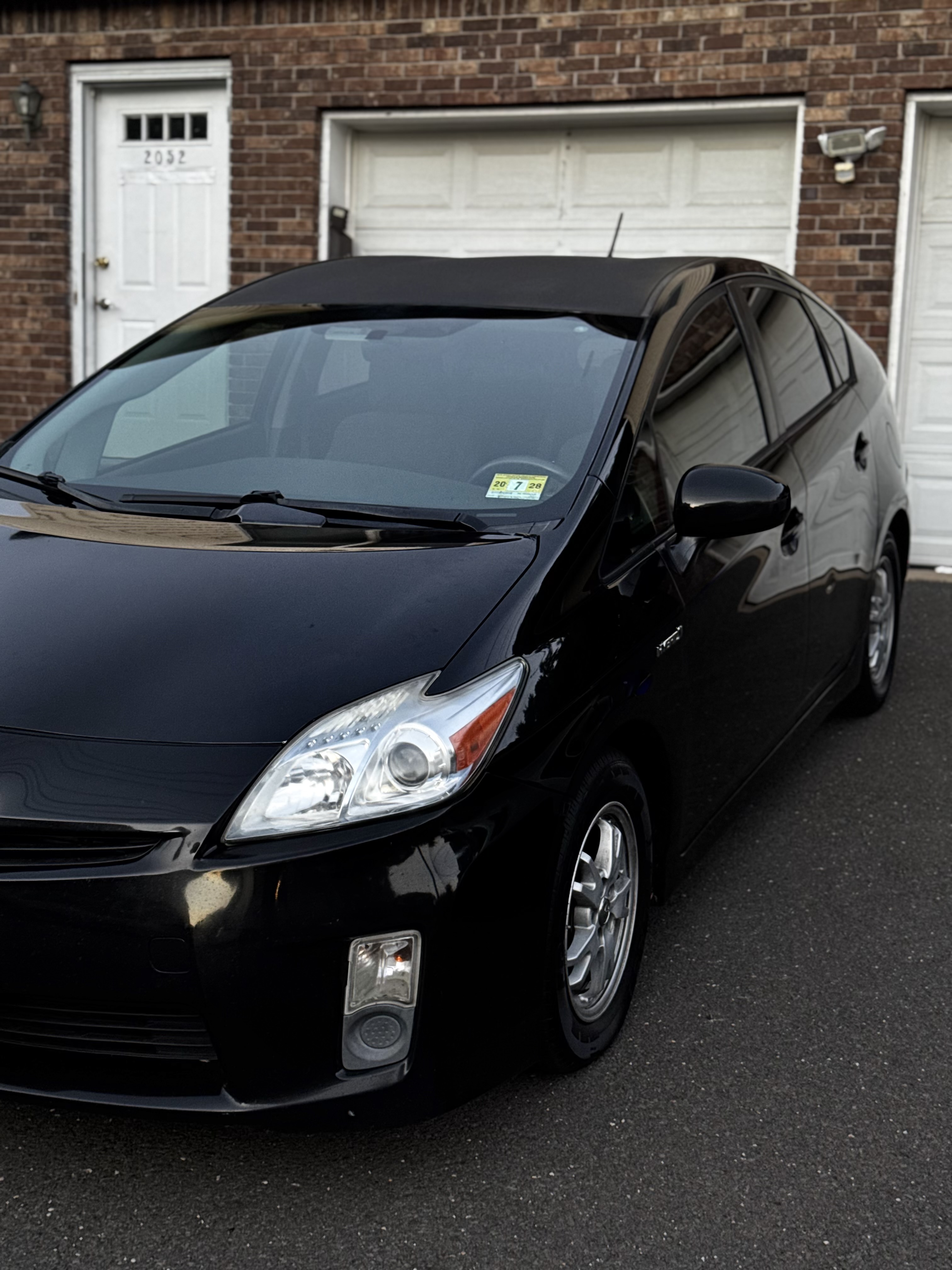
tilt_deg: -8.3
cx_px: 476
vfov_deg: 39.7
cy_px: 635
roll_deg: -2.2
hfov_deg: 30.3
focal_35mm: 48
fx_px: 1760
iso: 80
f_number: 1.78
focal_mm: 6.76
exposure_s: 1/60
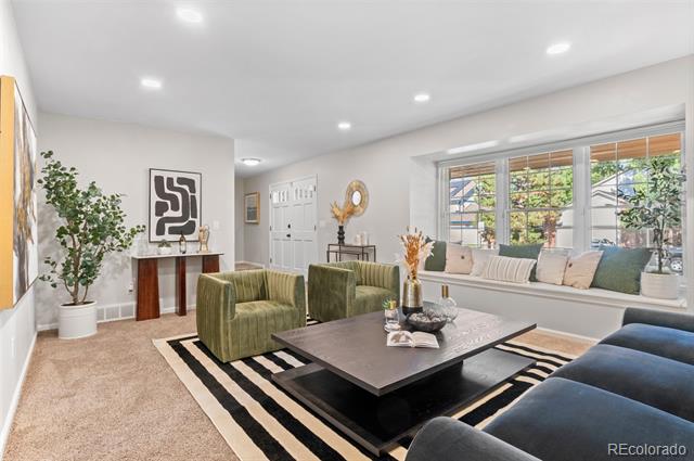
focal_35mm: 17
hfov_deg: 93.3
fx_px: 327
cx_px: 347
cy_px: 230
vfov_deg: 70.3
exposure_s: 1/1.67
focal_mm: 17
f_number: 8
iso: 400
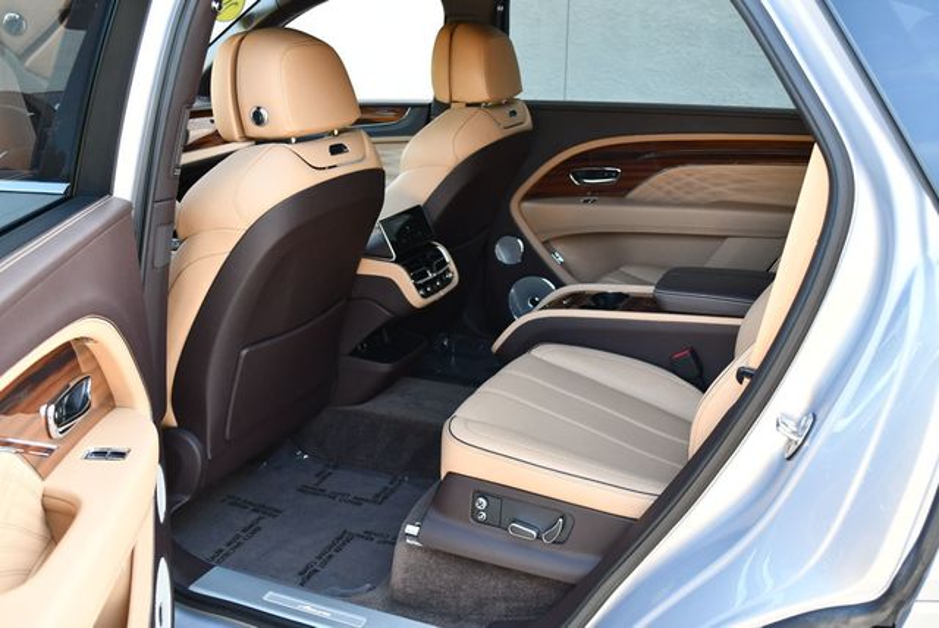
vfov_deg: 36.9
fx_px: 940
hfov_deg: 53.1
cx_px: 470
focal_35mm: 36
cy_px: 314
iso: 800
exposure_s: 1/250
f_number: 3.5
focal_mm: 18
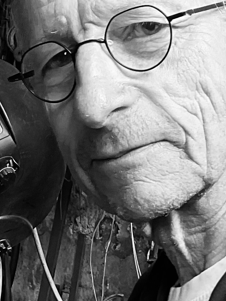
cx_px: 103
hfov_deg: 11.1
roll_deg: -2.3
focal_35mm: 134
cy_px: 319
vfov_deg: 14.4
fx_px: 1167
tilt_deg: -12.8
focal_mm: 3
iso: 32
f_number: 1.8
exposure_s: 1/100
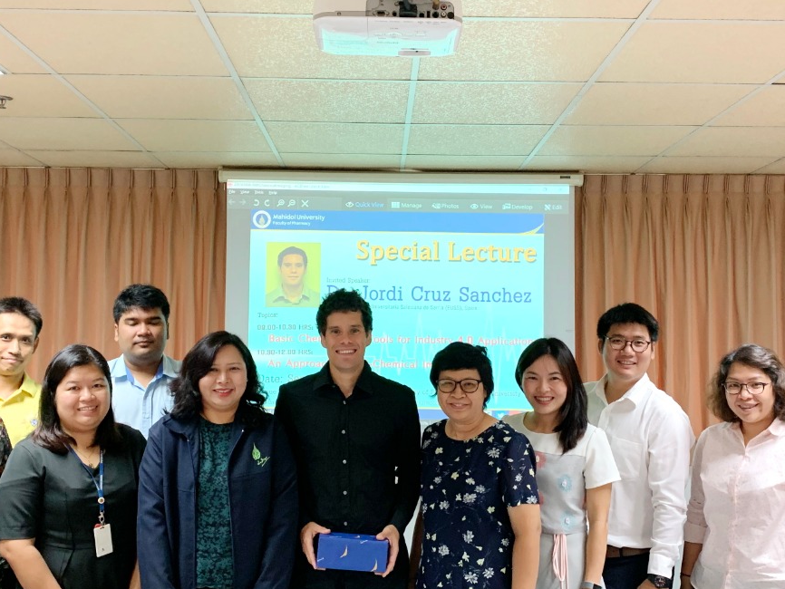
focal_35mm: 40
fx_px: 907
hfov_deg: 46.8
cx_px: 403
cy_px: 293
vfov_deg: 36.0
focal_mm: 4.25
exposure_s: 1/50
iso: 200
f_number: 1.8
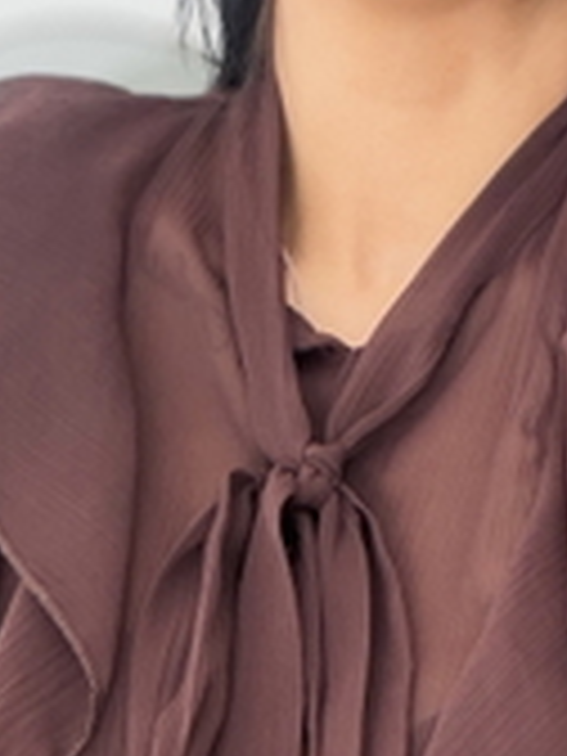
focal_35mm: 95
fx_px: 2075
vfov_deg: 19.4
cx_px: 256
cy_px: 925
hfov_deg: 15.6
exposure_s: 1/66
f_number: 1.9
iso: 80
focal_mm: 2.71
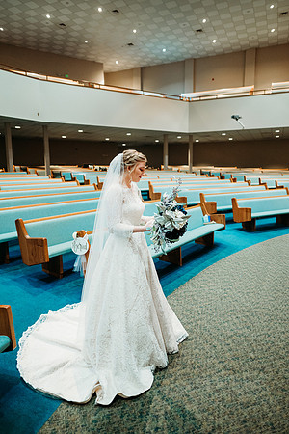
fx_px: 289
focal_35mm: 24
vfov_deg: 73.7
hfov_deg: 53.1
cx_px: 144
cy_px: 217
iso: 2000
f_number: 1.8
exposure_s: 1/100
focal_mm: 24
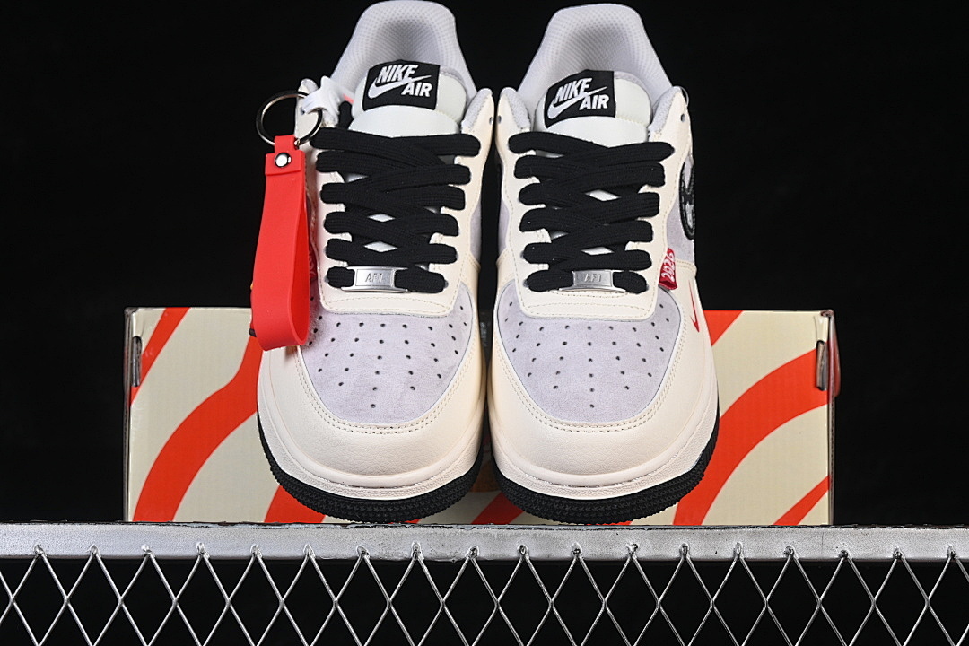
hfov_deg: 27.0
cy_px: 323
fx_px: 2019
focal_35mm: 75
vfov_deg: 18.2
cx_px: 484
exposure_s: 1/80
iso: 160
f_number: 8
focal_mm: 50
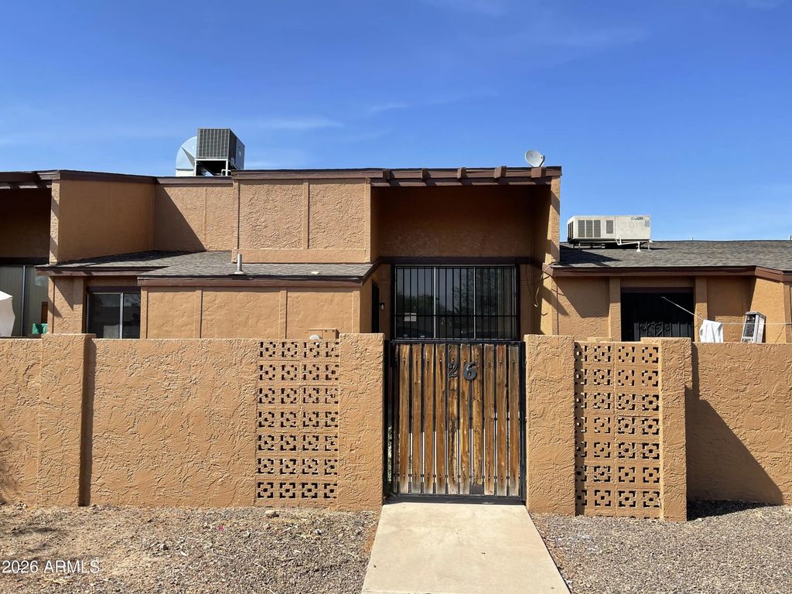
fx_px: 595
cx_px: 396
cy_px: 297
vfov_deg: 53.1
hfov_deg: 67.3
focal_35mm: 26
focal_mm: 5.1
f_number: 1.6
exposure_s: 1/2597
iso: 32
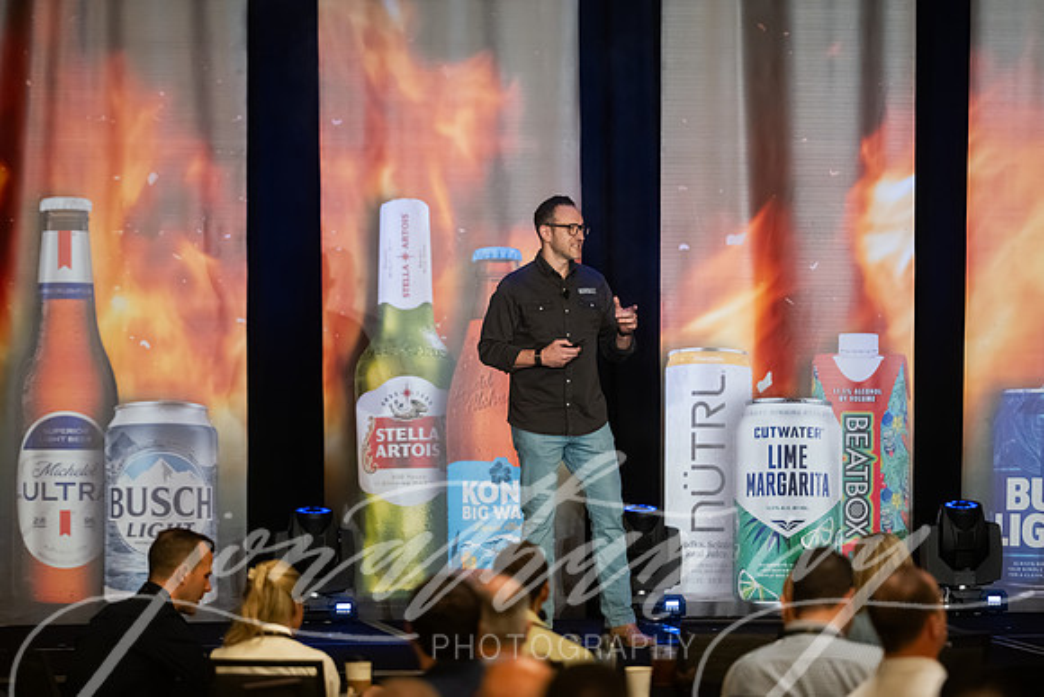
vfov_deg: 7.3
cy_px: 348
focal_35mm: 188
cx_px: 522
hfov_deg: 11.0
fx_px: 5446
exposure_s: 1/200
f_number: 2.8
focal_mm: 185
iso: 3200
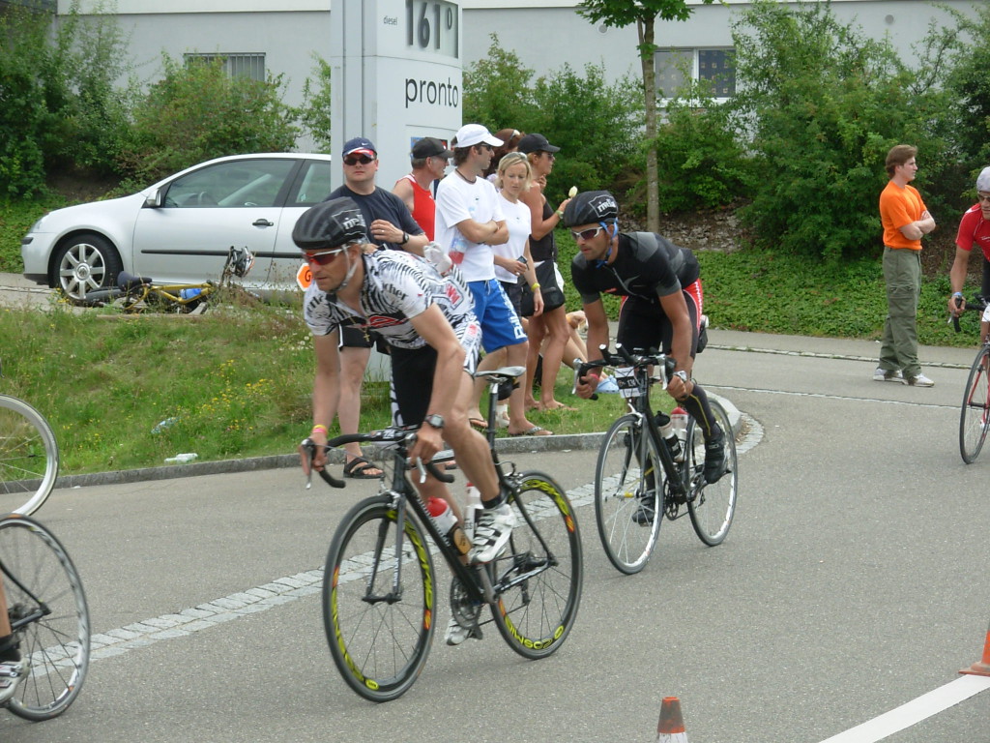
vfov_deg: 14.2
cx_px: 495
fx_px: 2974
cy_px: 372
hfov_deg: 18.9
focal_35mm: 104
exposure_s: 1/395
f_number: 4
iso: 50
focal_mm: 17.2
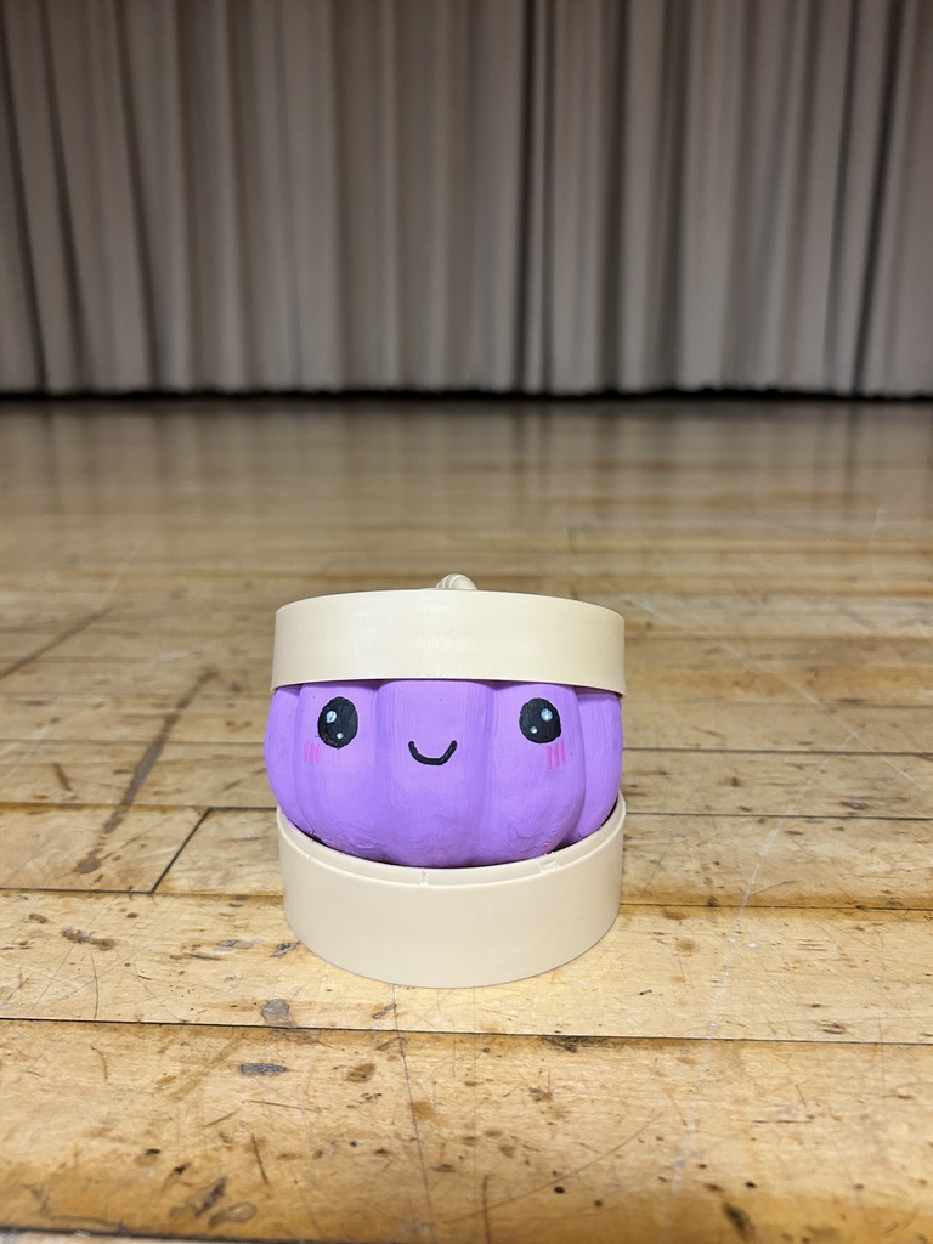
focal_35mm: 26
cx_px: 466
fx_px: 934
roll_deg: -0.2
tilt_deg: -15.3
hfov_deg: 53.1
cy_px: 622
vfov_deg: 67.3
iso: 200
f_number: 1.5
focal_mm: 5.7
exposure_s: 1/43
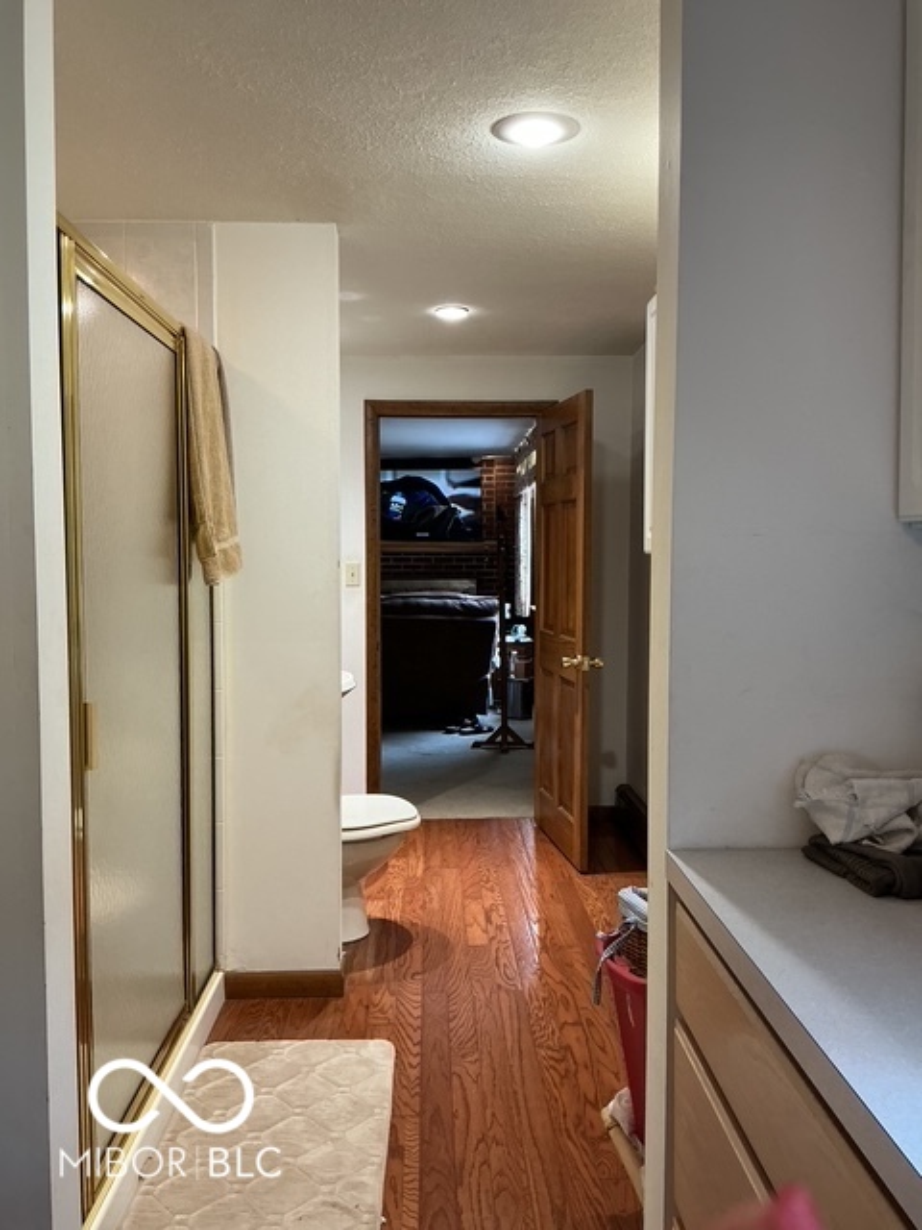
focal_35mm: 29
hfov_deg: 48.2
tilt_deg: -3.8
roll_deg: -0.3
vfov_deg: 61.7
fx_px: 1030
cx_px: 461
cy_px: 615
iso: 100
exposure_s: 1/60
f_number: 1.8
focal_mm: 3
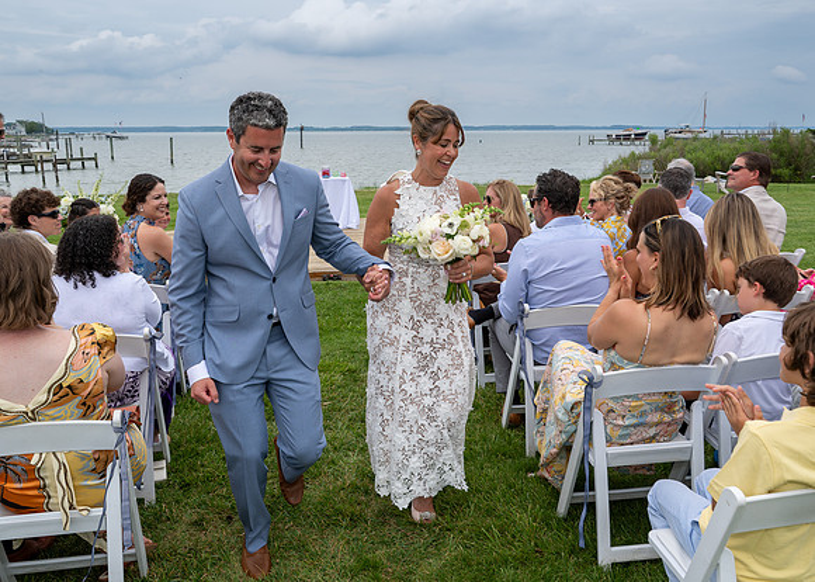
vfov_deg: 44.8
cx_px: 370
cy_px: 266
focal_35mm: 30
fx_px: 705
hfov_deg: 59.9
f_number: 8
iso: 90
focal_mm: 24
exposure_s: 1/250
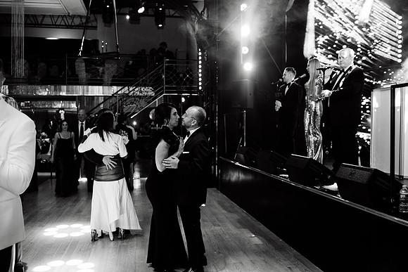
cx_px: 204
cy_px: 136
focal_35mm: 35
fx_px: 397
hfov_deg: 54.4
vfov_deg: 37.9
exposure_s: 1/200
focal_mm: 35
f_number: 3.2
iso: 2000
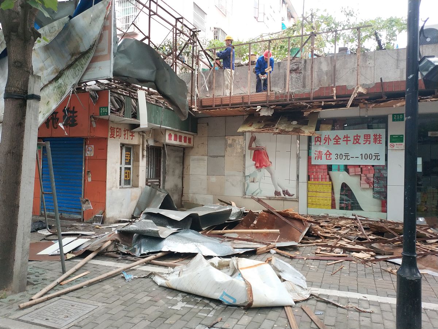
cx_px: 219
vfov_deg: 44.2
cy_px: 164
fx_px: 405
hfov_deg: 56.8
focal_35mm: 32
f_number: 2
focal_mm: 4.5
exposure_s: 1/100
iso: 213
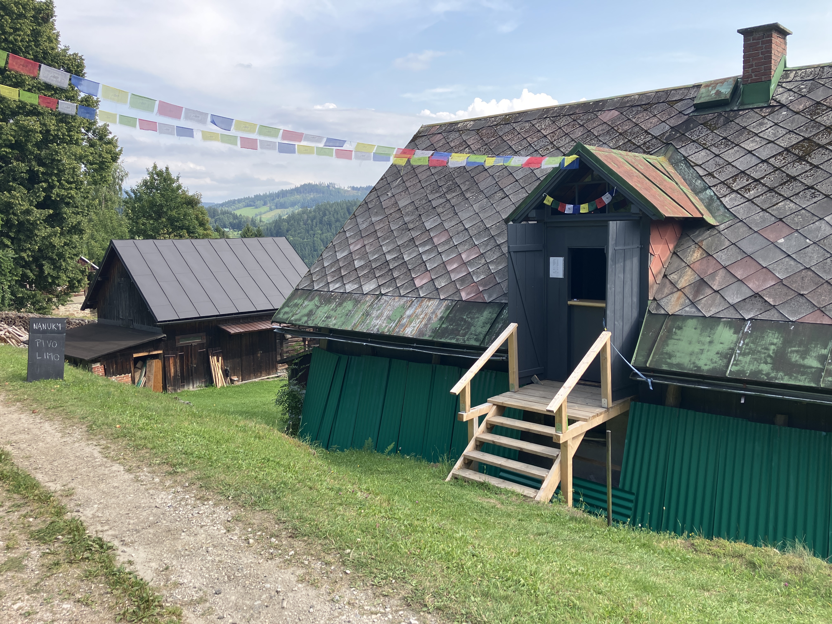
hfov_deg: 63.4
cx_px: 416
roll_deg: +0.5
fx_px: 673
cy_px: 312
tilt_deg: -6.2
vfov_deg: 49.7
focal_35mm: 28
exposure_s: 1/326
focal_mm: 3.99
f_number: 1.8
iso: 32
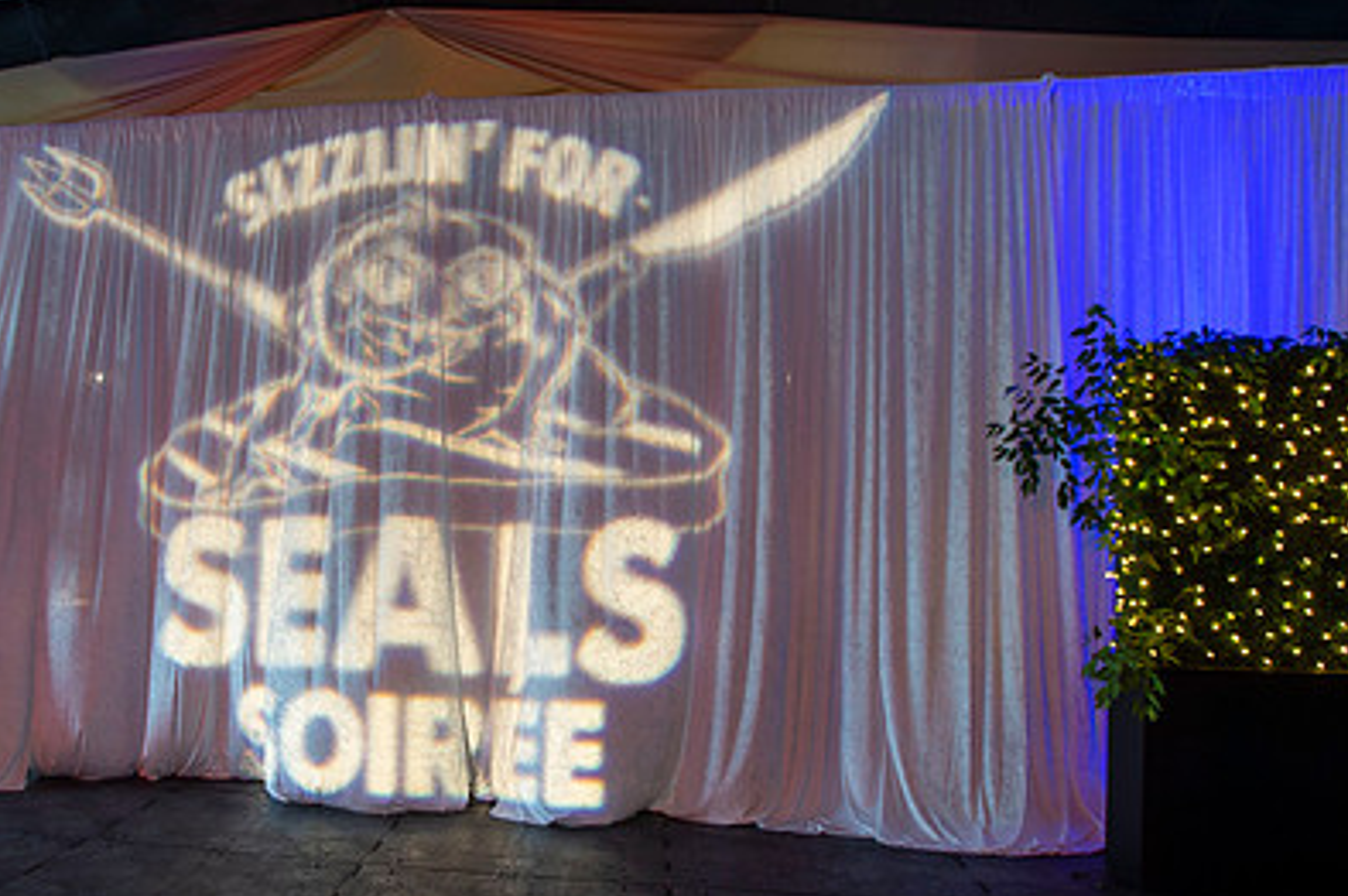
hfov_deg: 64.1
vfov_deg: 46.2
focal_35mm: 28
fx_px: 1048
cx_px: 469
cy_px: 510
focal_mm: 19
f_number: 4.5
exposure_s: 1/25
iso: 400
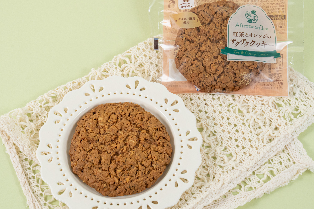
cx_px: 157
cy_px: 104
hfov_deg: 28.8
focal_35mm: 70
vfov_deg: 19.5
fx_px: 611
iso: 2000
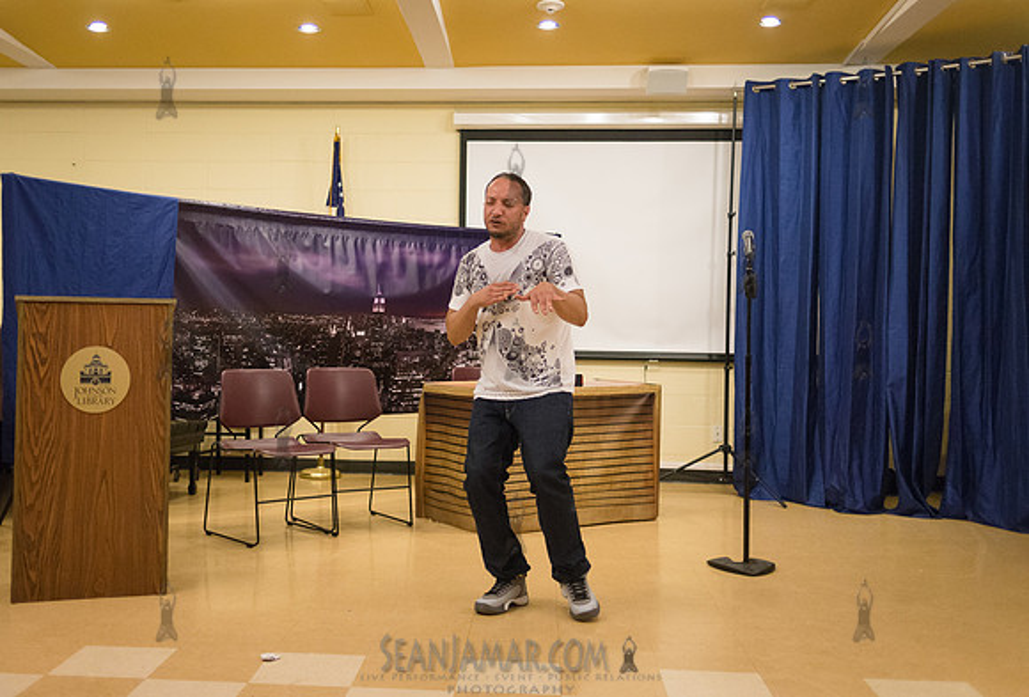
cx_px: 444
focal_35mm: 40
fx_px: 1137
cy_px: 307
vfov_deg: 34.1
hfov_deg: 48.6
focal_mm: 35
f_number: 2.2
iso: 4000
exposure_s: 1/1250
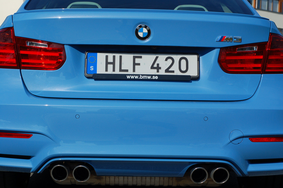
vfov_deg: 18.1
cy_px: 94
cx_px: 142
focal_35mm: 75
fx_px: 589
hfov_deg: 27.0
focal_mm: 50
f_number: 8
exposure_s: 1/640
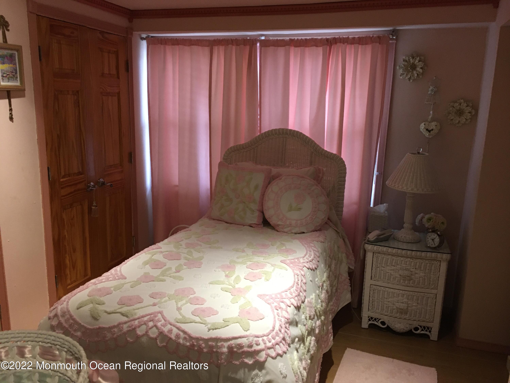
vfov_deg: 48.2
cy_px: 192
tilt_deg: -14.0
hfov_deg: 61.7
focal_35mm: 29
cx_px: 255
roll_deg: -0.8
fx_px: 427
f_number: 2.2
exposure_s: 1/30
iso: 160
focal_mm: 4.15
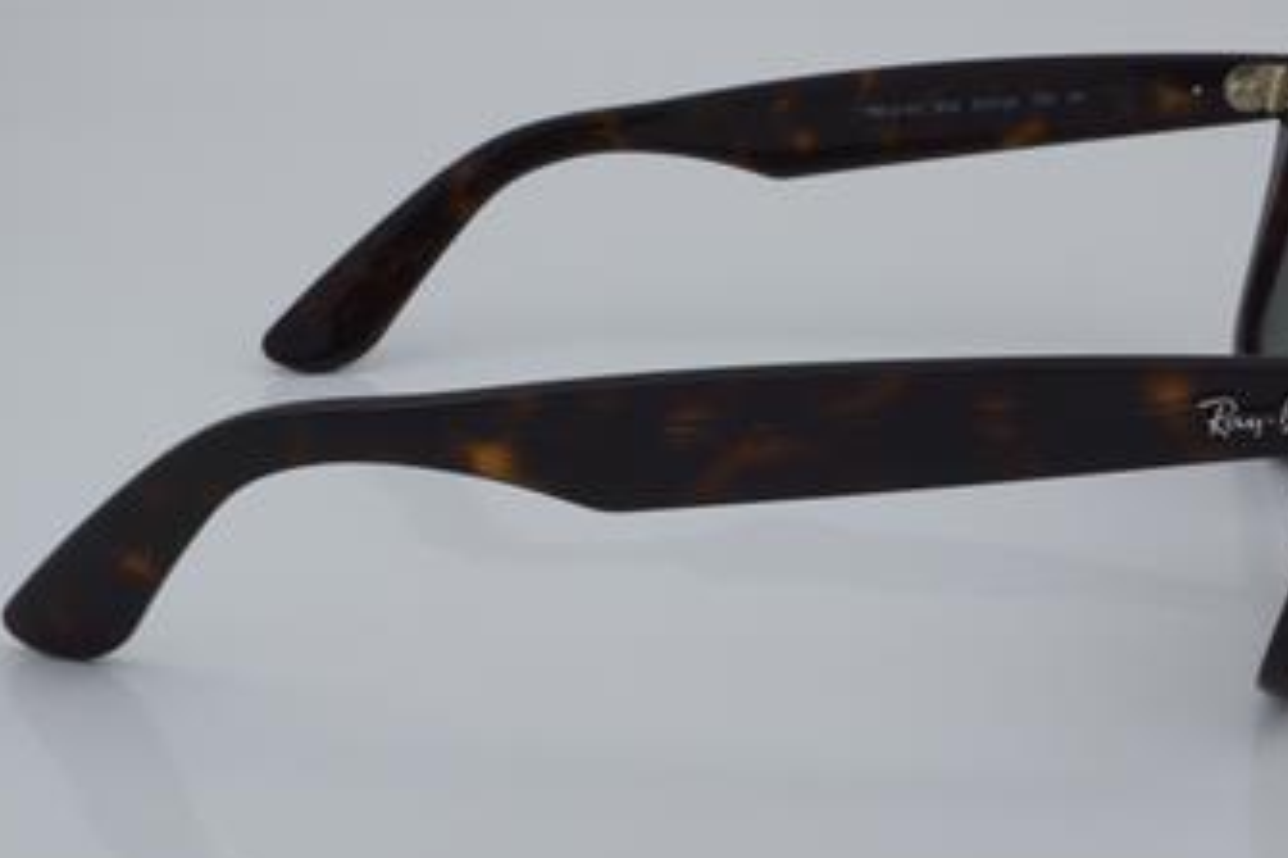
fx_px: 2882
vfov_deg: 16.9
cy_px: 377
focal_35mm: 81
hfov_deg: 25.2
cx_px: 727
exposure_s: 1/4
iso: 100
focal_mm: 45
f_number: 32
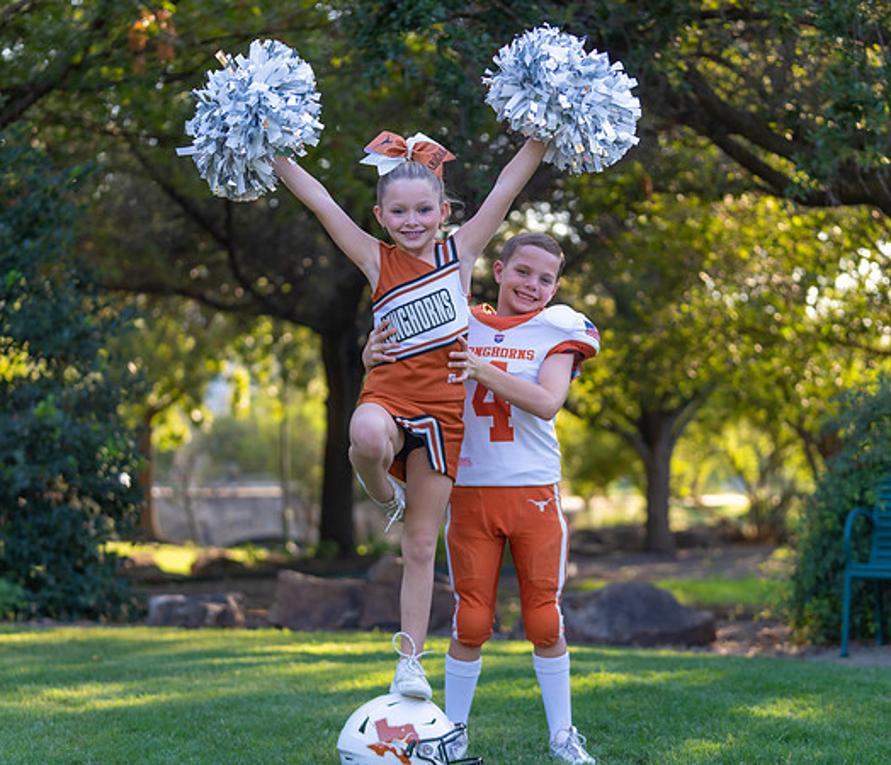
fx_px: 2254
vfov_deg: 19.3
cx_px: 460
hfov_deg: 22.4
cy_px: 382
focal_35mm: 83
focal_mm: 70
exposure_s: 1/320
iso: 200
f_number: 2.8
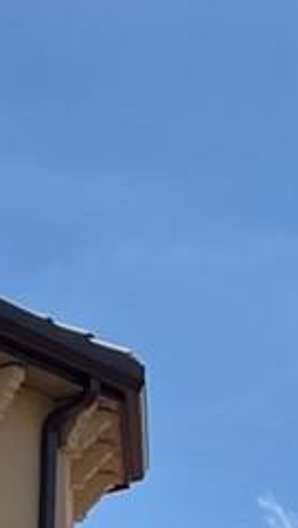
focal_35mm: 188
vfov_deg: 10.7
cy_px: 957
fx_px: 2634
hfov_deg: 6.2
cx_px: 679
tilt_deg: +8.8
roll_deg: +0.4
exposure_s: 1/6211
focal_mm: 5.7
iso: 50
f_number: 1.5
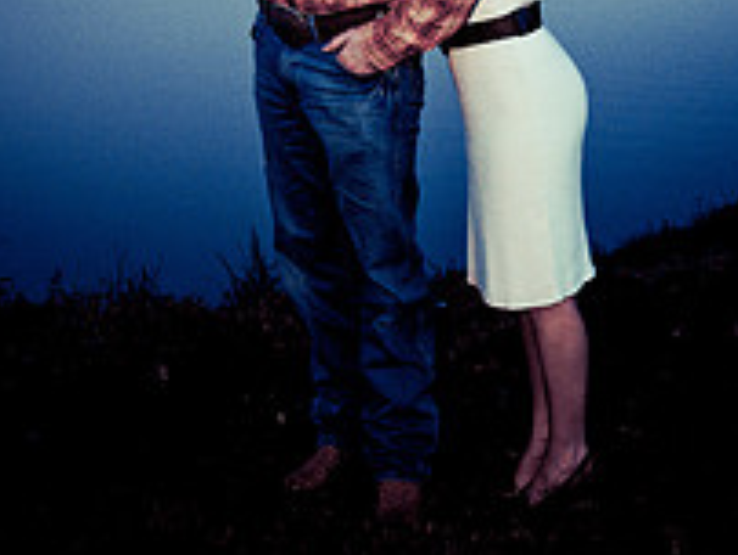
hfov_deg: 25.3
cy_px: -99
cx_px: 422
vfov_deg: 18.3
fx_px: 1644
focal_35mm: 77
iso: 250
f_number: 2.8
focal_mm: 24
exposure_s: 1/160
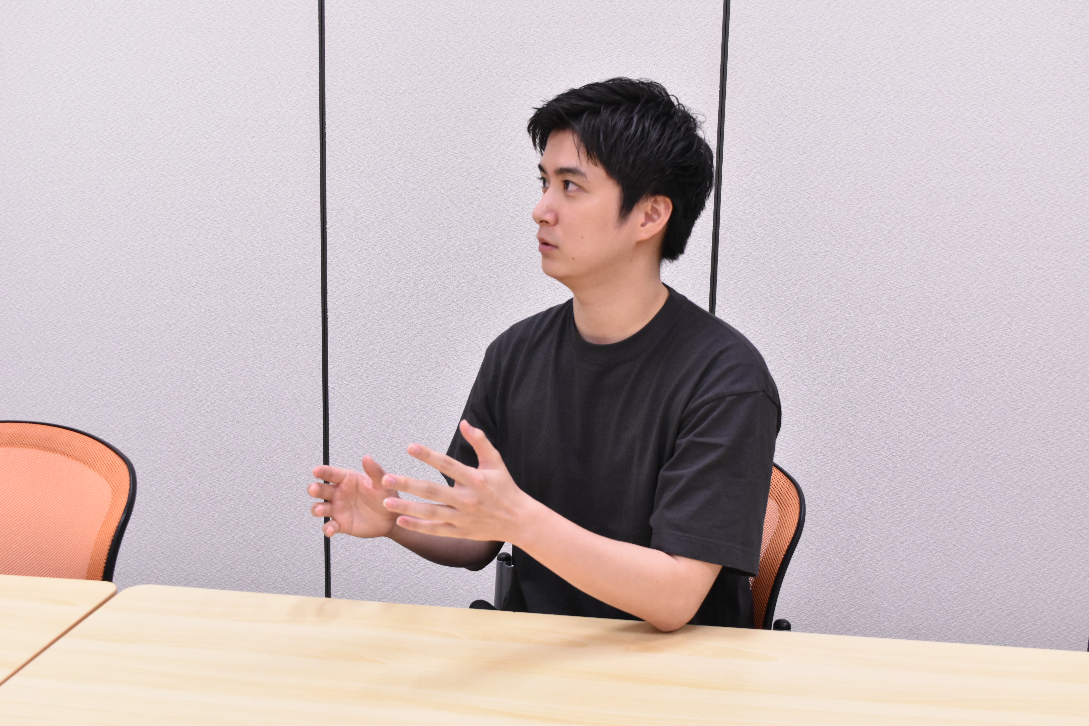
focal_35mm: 40
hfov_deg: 47.9
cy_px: 363
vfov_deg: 33.0
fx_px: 1225
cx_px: 544
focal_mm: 27
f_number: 7.1
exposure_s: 1/125
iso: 2000
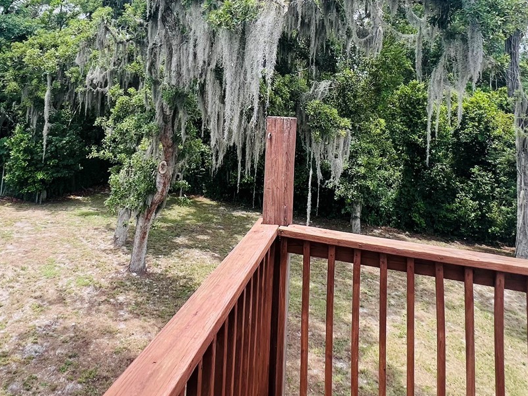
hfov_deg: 67.1
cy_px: 63
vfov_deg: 49.1
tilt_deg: +6.1
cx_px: 232
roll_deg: -2.7
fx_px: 397
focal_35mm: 26
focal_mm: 1.57
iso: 32
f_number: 1.8
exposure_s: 1/385
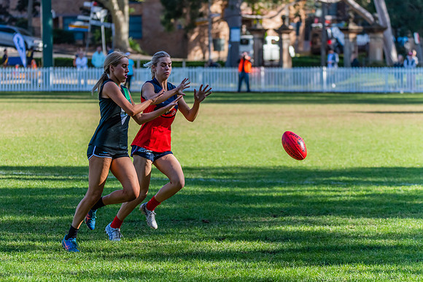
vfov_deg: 6.8
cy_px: 130
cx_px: 171
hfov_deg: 10.1
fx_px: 2382
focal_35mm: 203
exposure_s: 1/1600
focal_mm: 170
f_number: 5
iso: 800
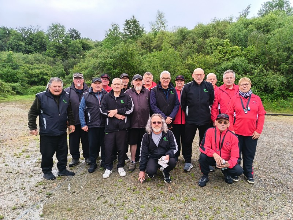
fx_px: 203
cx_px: 146
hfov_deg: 71.6
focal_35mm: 24
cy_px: 110
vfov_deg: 56.8
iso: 105
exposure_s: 1/129
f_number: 1.75
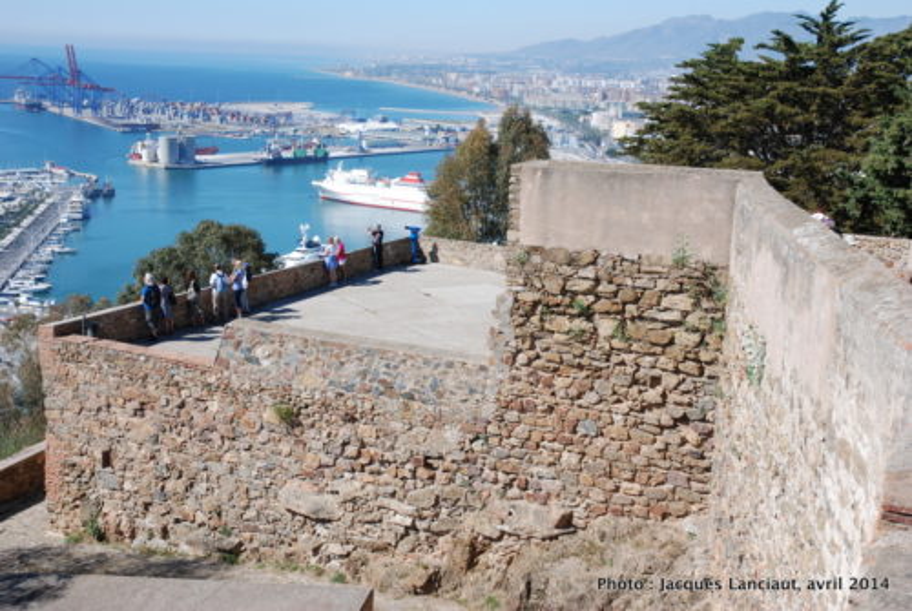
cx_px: 456
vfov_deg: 29.0
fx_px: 1180
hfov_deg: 42.3
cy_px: 306
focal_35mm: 46
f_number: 8
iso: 100
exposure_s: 1/250
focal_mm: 31
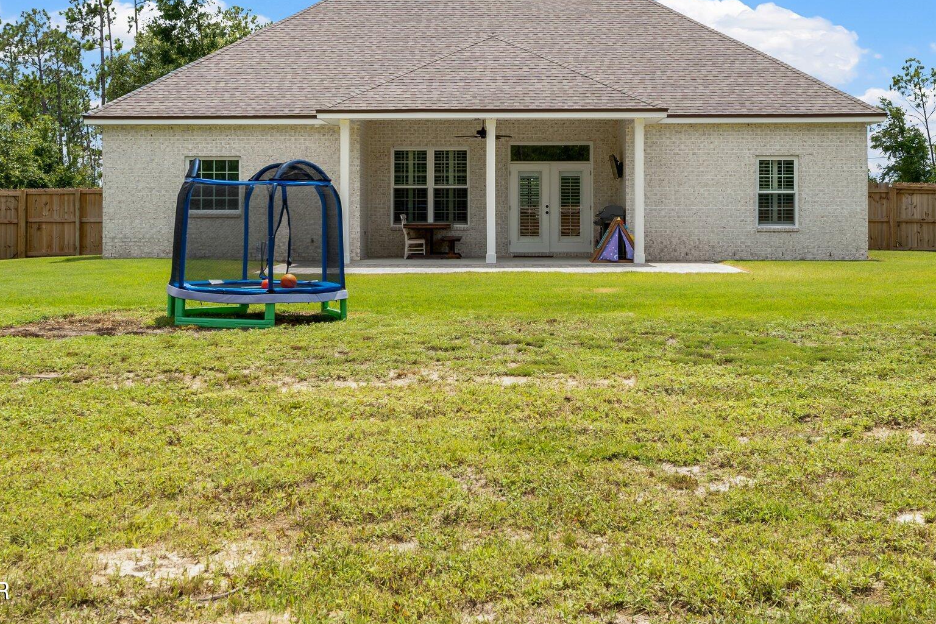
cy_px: 213
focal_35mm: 48
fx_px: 1248
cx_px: 494
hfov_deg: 41.1
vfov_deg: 27.9
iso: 125
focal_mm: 24
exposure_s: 1/125
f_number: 9
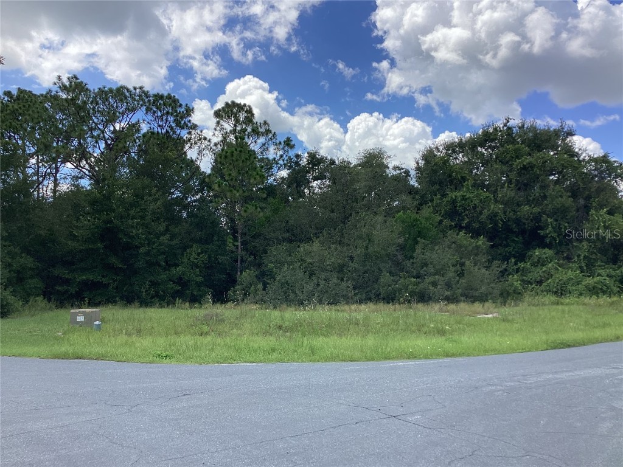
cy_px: 234
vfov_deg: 45.4
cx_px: 312
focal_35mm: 31
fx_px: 558
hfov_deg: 58.4
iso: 25
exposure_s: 1/970
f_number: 2.4
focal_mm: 3.3
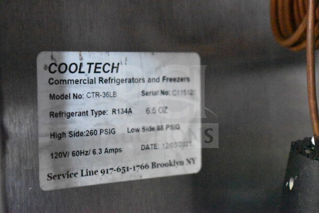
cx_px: 160
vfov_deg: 16.6
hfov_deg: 24.6
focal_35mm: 82
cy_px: 106
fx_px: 731
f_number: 5.6
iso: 25600
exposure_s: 1/50
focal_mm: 55
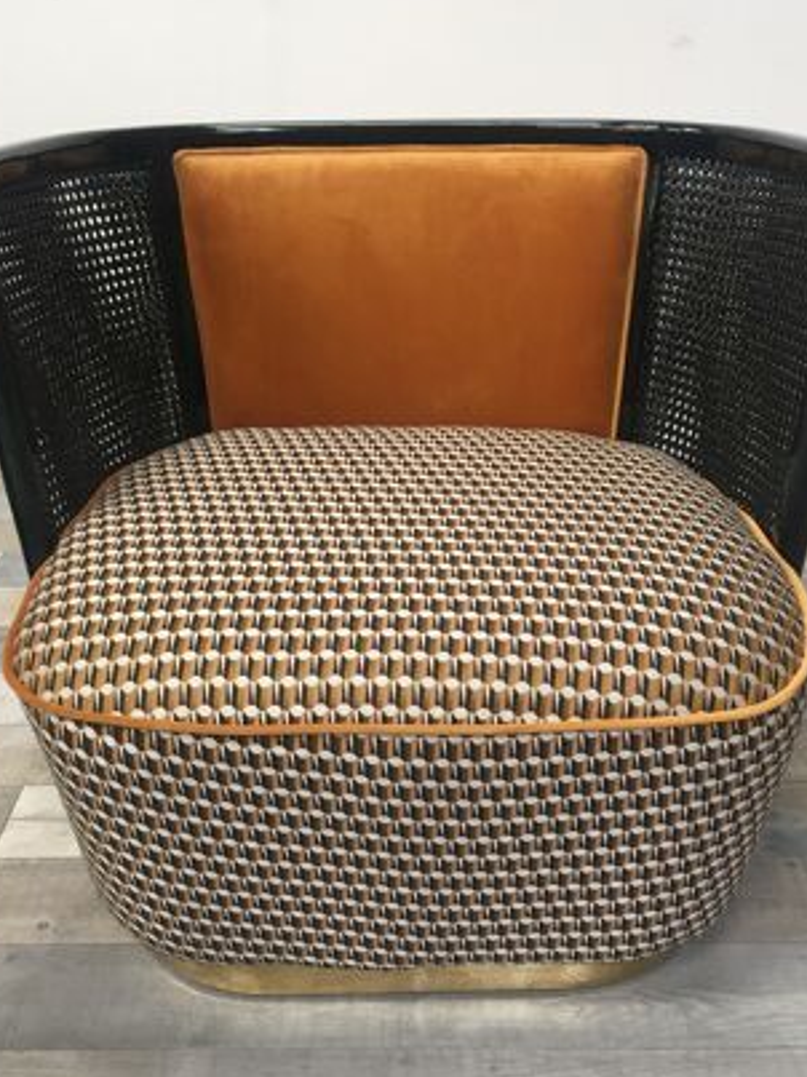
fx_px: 1120
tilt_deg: -27.2
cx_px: 418
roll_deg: -0.4
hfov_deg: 39.6
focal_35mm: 36
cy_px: 518
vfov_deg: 51.4
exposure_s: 1/33
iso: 50
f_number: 2.2
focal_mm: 4.15
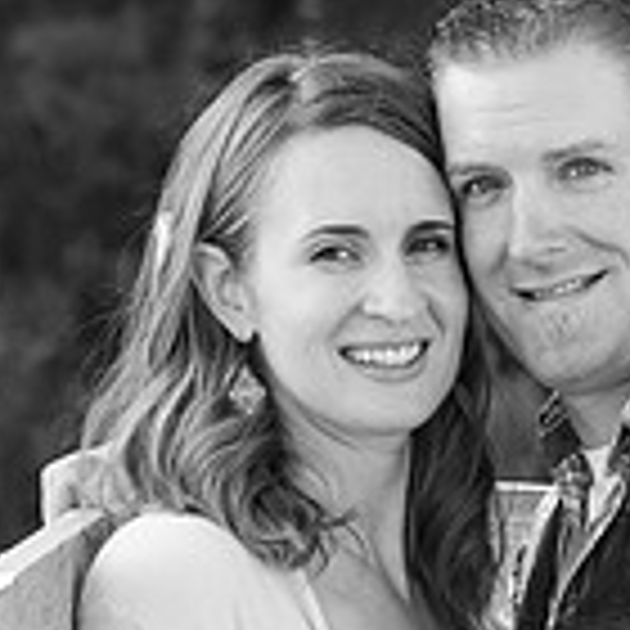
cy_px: 567
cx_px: 432
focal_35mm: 333
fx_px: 6857
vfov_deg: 5.3
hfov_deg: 5.3
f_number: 6.3
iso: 400
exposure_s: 1/200
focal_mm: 122
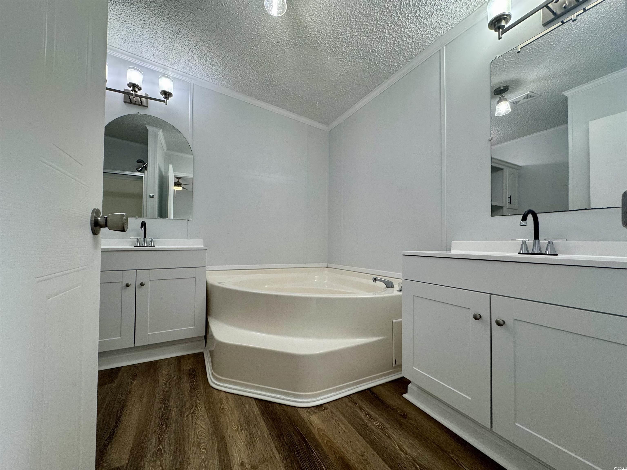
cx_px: 314
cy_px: 235
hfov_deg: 102.1
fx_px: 254
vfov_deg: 85.7
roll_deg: -0.5
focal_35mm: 14
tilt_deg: -0.2
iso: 125
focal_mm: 2.22
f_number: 2.2
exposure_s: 1/120
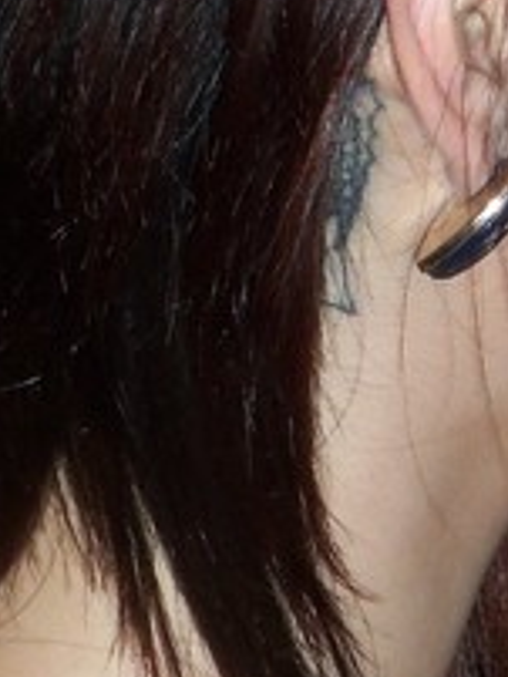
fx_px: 5141
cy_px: 89
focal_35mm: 263
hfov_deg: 5.7
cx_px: 266
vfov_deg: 7.5
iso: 100
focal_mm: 10.9
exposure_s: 1/60
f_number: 4.8
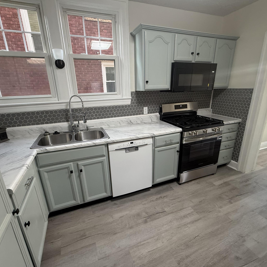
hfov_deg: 84.0
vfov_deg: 84.0
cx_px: 132
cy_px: 133
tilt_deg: -15.5
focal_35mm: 17
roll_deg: +2.3
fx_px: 148
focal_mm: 2.22
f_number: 2.2
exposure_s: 1/60
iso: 200
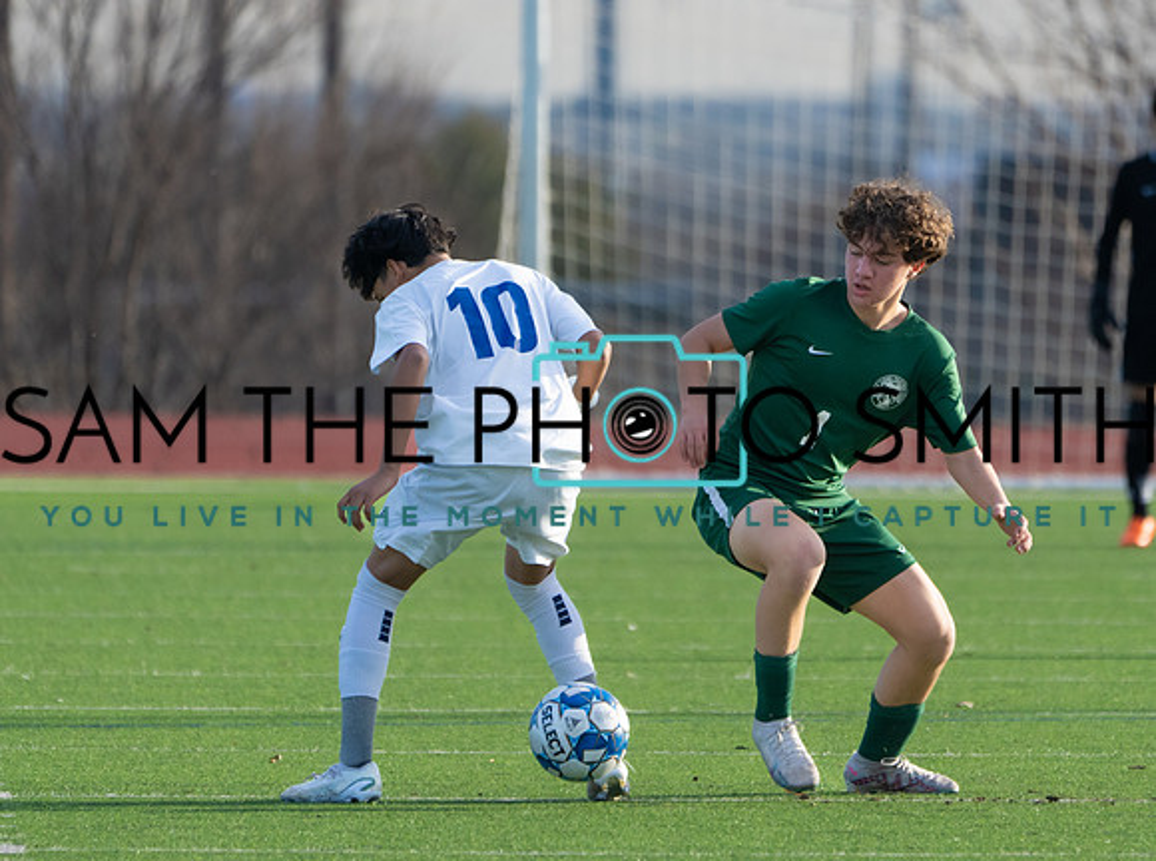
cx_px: 847
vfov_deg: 1.9
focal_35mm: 787
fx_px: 26206
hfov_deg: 2.5
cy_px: 446
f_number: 5.6
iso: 500
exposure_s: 1/1250
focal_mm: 400
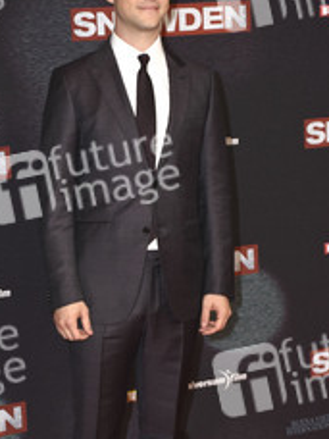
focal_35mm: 101
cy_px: 275
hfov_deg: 14.6
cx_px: 137
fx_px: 1280
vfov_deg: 19.4
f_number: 5.6
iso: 400
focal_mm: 40
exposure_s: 1/250
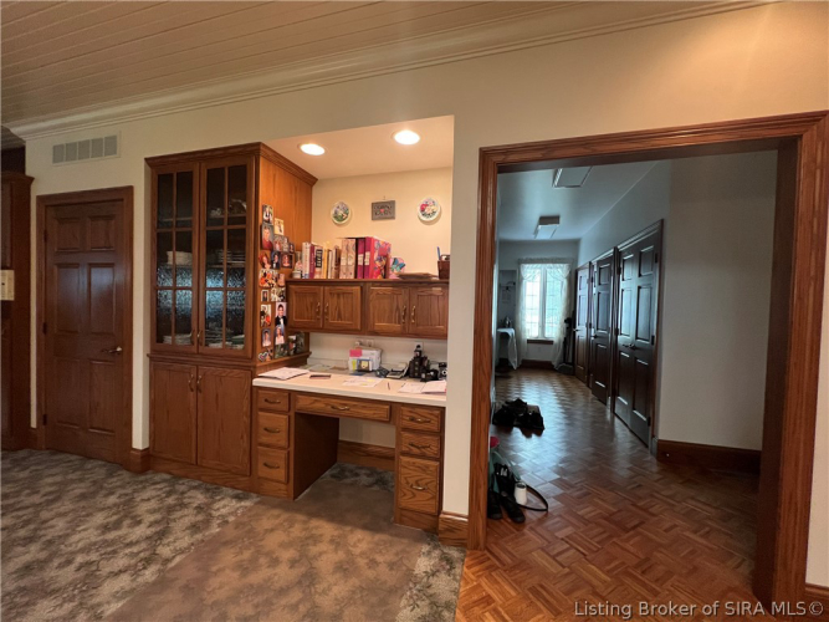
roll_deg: -1.3
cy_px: 311
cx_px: 414
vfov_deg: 89.9
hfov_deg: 106.2
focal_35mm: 13
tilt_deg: +0.9
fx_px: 311
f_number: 1.8
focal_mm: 1.57
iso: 250
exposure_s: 1/60
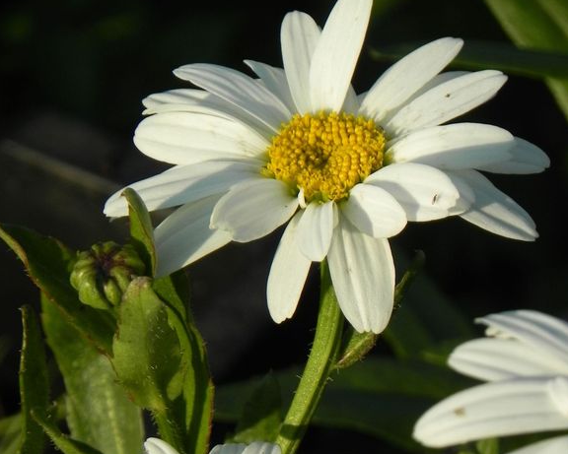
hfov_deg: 3.8
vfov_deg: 3.0
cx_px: 294
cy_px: 355
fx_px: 8608
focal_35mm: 512
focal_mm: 67.2
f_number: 5
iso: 160
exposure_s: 1/1000
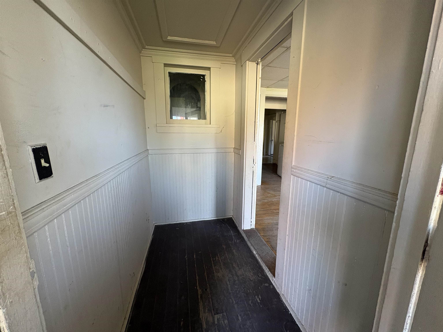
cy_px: 166
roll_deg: -0.3
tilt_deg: -9.7
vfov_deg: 85.7
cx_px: 222
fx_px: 179
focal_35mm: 14
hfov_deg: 102.1
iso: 250
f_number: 2.2
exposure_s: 1/60
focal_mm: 2.22
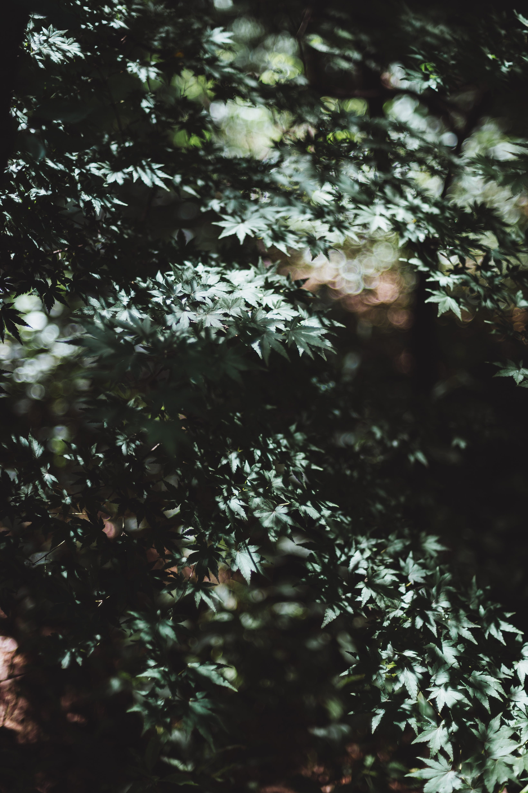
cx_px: 264
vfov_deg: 39.6
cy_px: 396
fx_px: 1101
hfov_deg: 27.0
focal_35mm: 50
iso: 100
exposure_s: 1/400
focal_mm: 50
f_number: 1.4
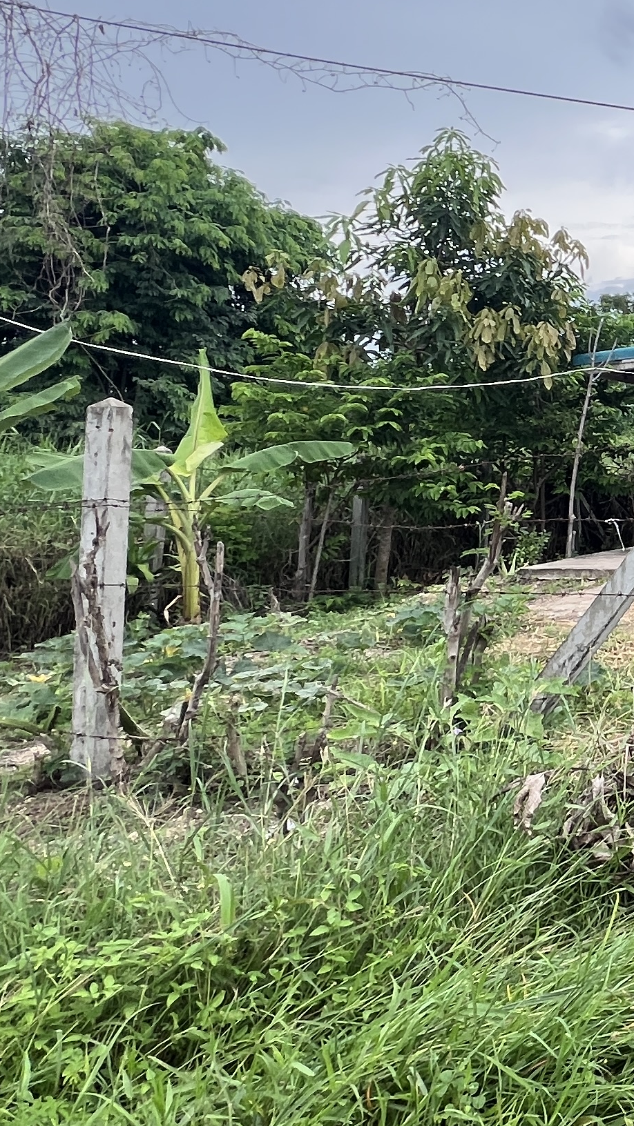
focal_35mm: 35
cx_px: 1108
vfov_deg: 55.9
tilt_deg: +3.1
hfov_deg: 22.3
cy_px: 421
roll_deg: -1.0
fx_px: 1046
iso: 32
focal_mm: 1.57
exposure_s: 1/704
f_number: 1.8
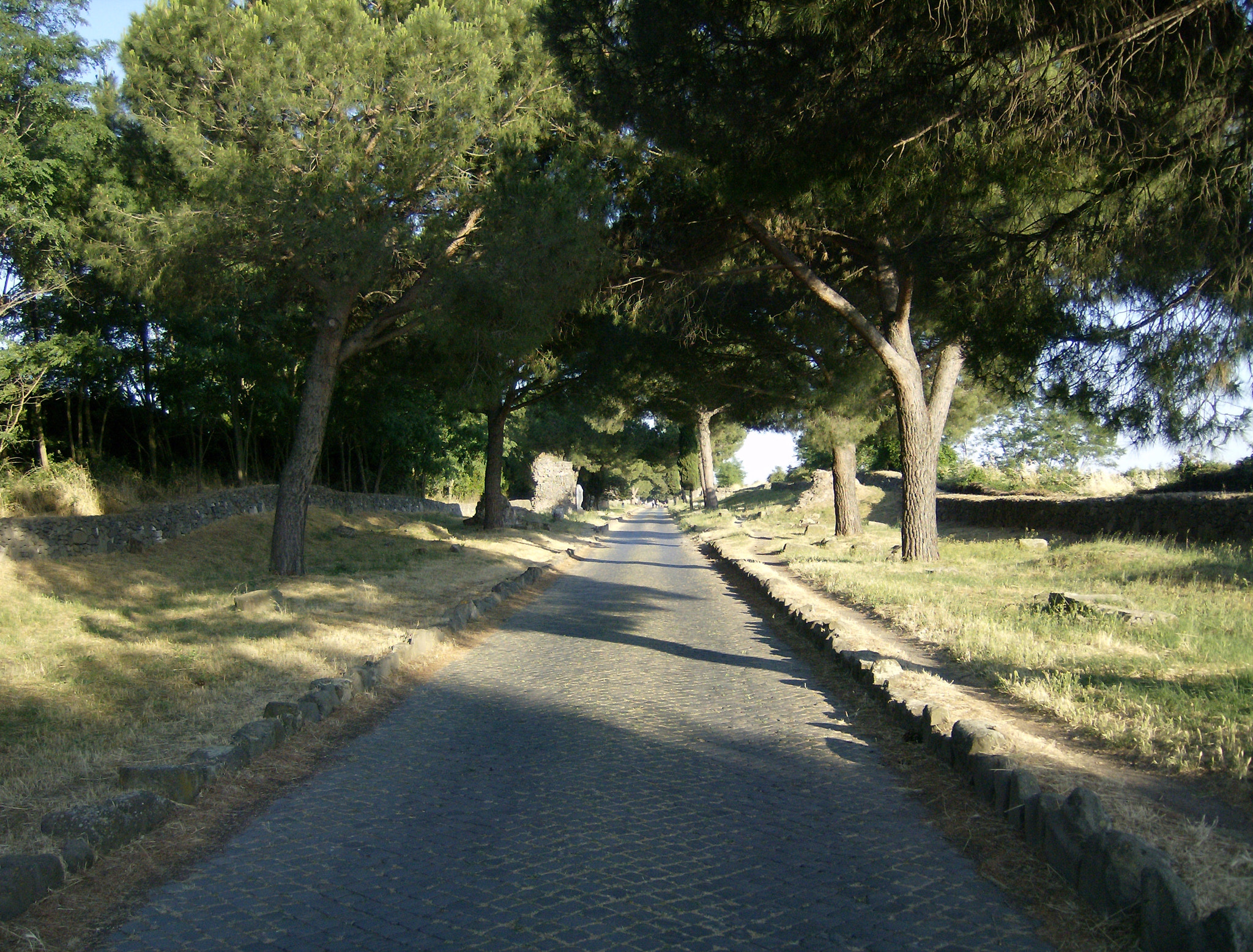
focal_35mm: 36
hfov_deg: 51.1
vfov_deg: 40.0
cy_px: 476
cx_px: 626
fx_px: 1309
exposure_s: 1/415
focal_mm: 6
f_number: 2.8
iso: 100
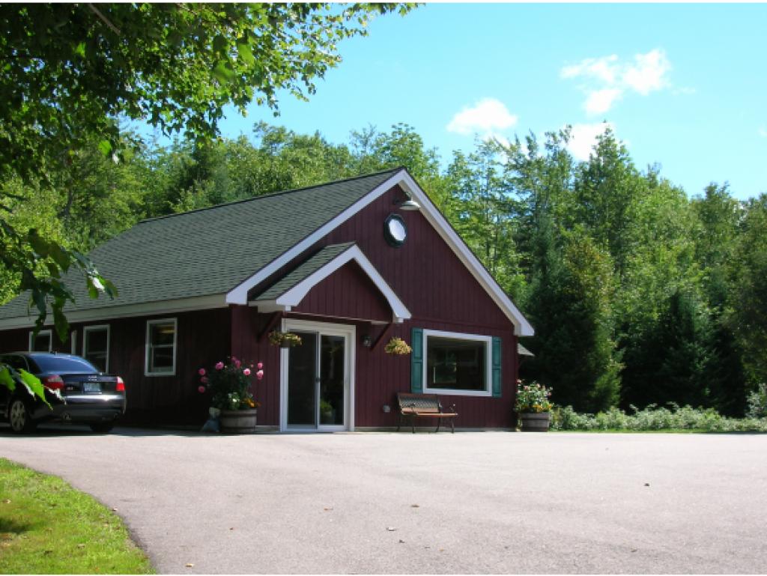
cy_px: 288
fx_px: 1020
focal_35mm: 46
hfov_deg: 41.2
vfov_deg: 31.5
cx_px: 384
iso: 50
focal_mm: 7.7
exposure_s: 1/184
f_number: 5.4
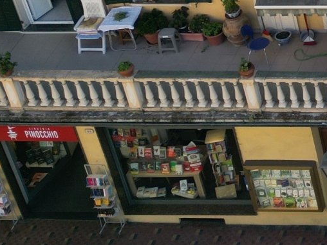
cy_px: -165
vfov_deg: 11.5
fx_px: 1143
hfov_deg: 13.6
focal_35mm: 121
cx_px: 684
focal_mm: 6.72
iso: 150
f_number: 1.7
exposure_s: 1/1000
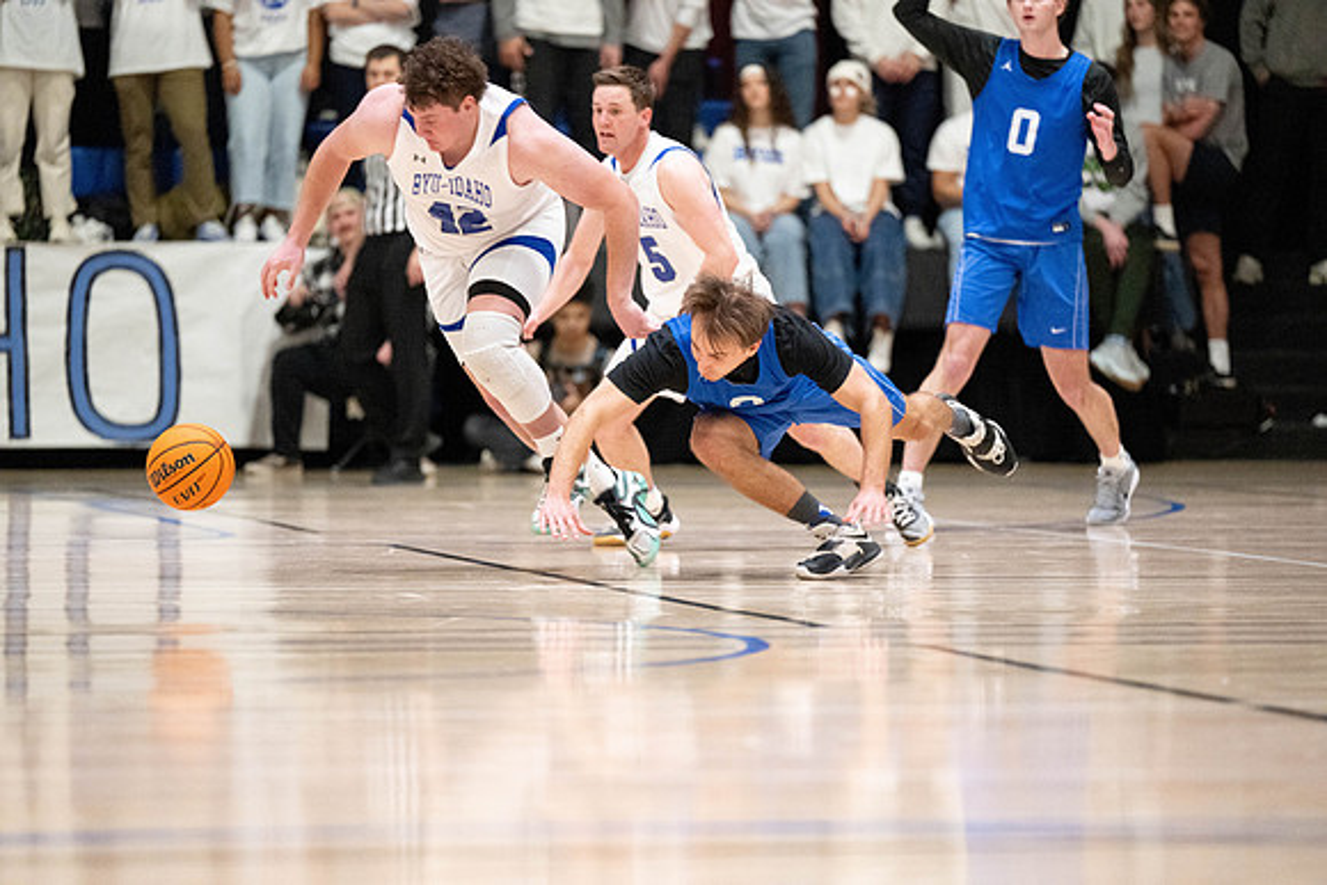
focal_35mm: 200
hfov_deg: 10.3
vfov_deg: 6.9
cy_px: 442
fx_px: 7374
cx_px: 664
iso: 8000
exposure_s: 1/500
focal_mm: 200
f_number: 2.8
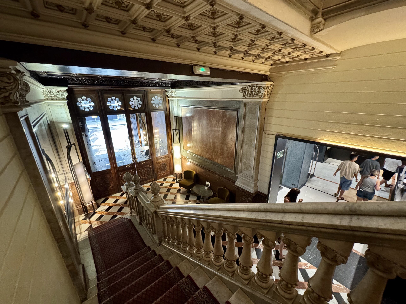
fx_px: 164
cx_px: 203
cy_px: 152
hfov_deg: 102.1
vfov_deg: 85.7
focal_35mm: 14
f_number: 2.2
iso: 640
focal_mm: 2.22
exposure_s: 1/50
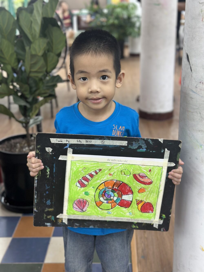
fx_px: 377
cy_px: 136
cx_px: 102
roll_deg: +1.0
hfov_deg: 30.3
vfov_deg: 39.7
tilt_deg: -18.7
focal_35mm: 48
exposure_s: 1/100
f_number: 1.78
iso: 80
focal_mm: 6.86
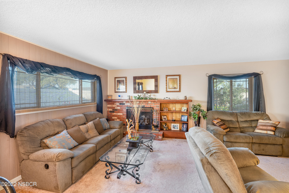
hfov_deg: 96.7
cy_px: 96
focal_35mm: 16
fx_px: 128
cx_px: 144
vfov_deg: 73.7
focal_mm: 16
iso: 640
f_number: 7.1
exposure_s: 1/1.25
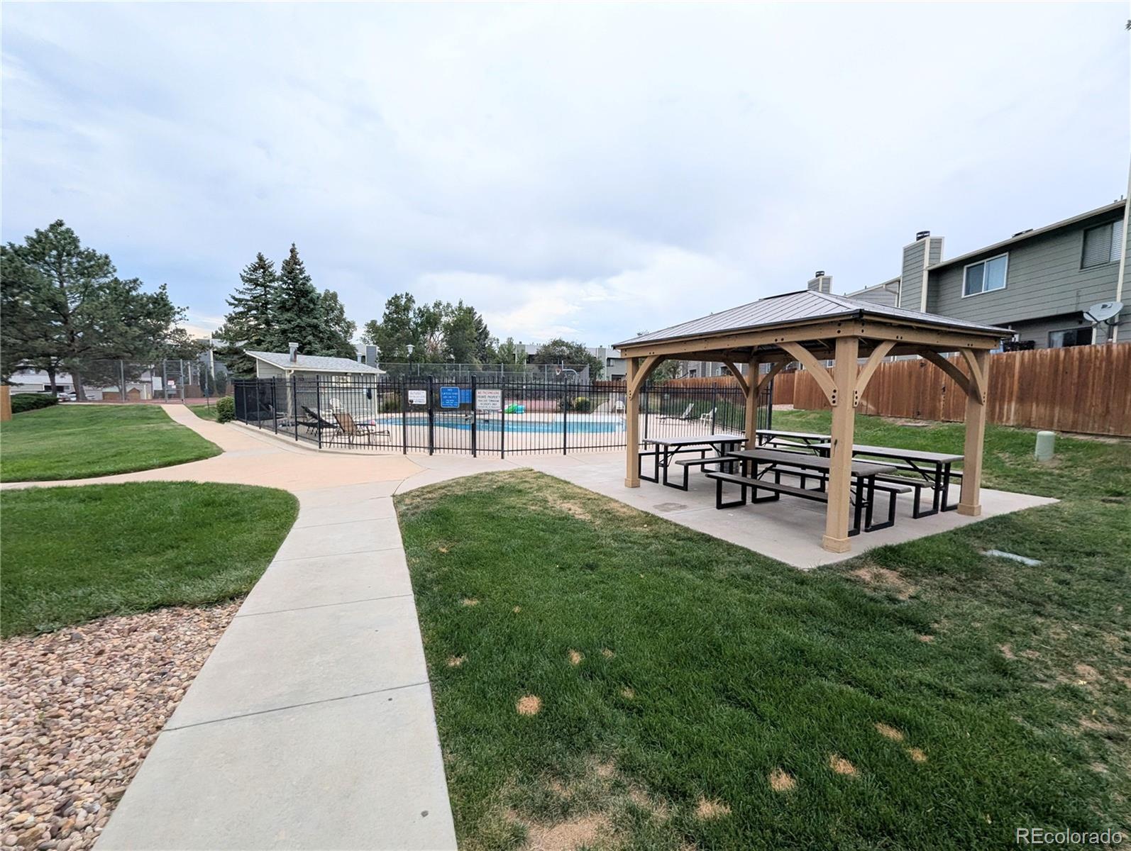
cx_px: 566
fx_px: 425
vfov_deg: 90.1
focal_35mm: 13
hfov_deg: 106.1
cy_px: 426
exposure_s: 1/1866
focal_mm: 1.95
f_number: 2.2
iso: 49
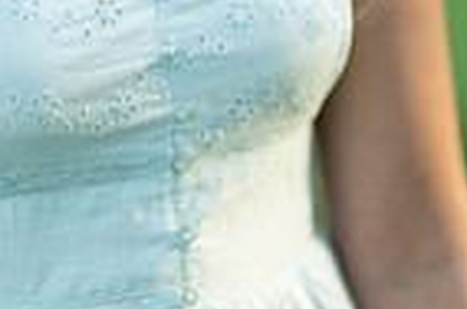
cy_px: -293
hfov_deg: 7.6
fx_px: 3495
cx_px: 10
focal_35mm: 270
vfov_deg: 5.0
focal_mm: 85
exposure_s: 1/1000
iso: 160
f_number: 1.2
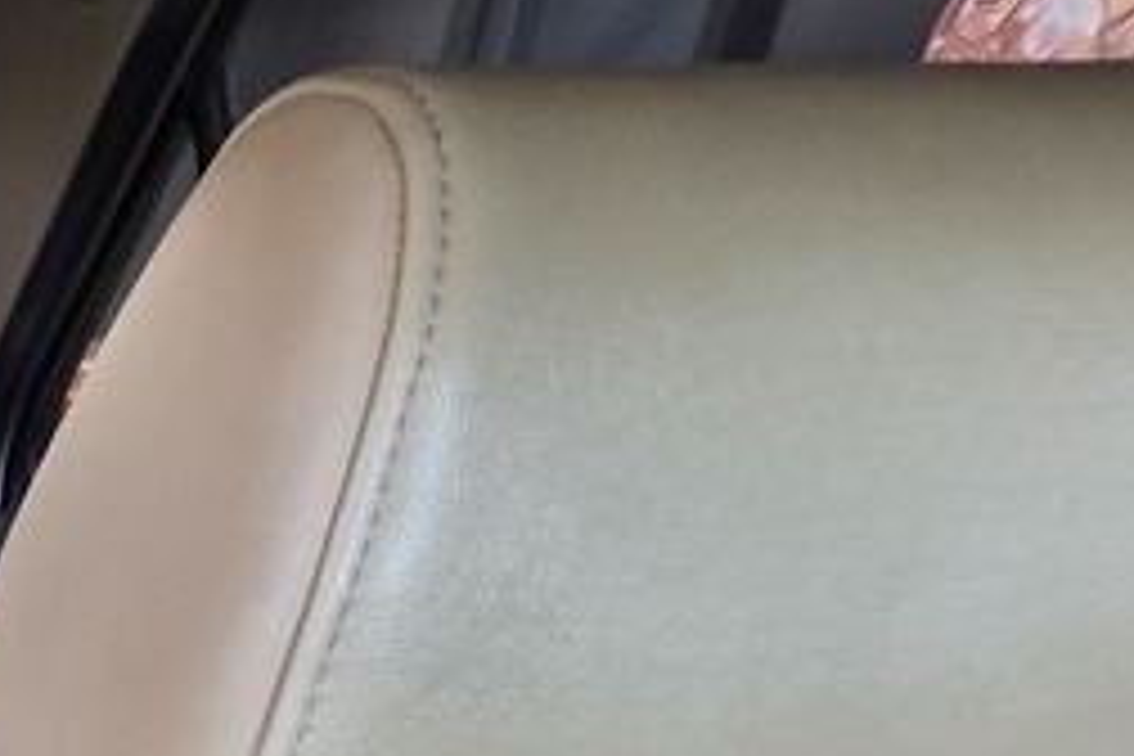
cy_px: 900
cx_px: -999
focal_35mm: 55
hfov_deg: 20.9
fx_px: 1732
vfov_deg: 22.7
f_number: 2.2
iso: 200
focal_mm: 2.2
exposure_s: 1/50
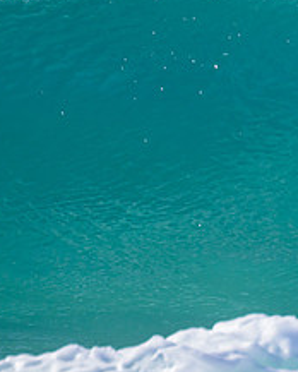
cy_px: 179
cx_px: 434
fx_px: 24077
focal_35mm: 2187
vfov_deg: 0.9
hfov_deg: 0.7
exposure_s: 1/800
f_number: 11
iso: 450
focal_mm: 640
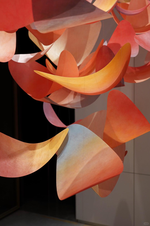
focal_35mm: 47
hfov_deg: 28.6
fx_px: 294
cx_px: 75
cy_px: 113
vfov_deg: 41.9
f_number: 4
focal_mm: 47
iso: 800
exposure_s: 1/80
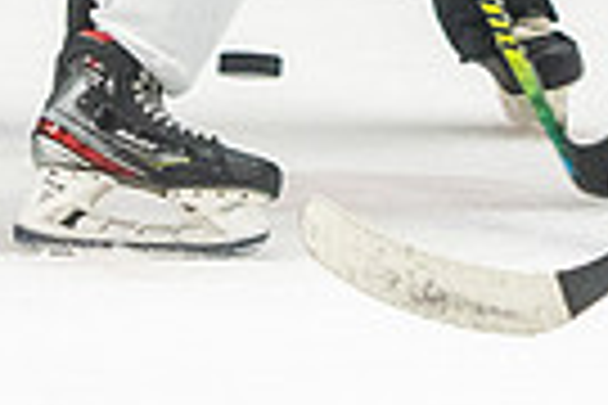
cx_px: 401
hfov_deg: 1.9
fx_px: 18357
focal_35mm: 1087
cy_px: -853
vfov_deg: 1.3
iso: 1400
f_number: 2.8
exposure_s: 1/400
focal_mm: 112
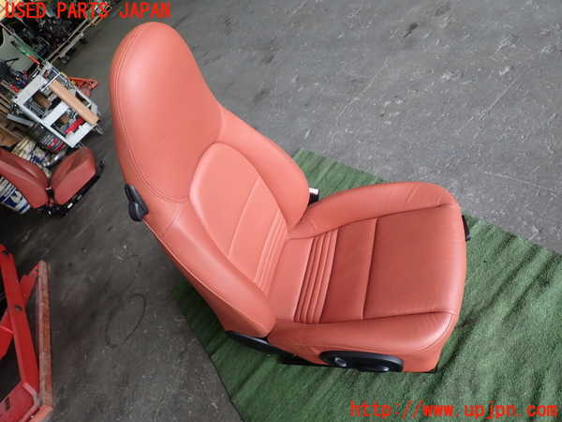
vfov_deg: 54.9
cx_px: 281
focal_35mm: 25
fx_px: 406
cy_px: 211
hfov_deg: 69.4
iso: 100
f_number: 2
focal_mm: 4.5
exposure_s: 1/100
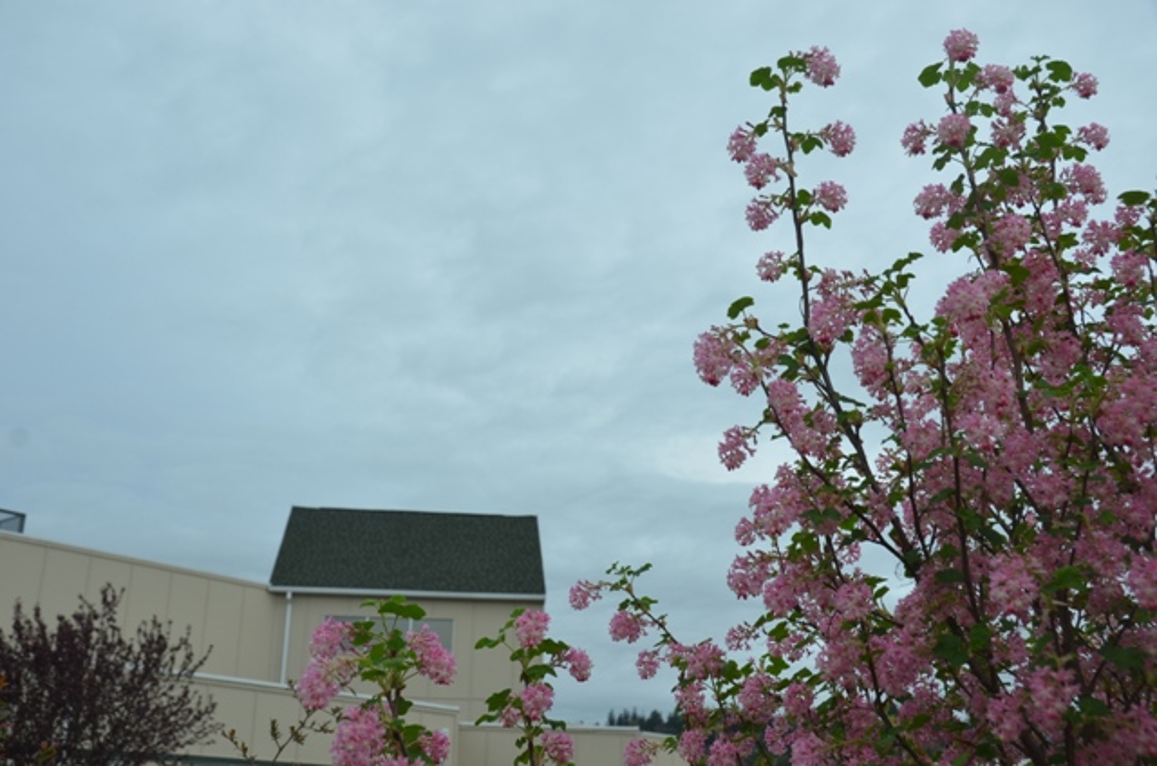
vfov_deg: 32.9
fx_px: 1299
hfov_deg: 48.0
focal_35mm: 40
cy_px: 383
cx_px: 578
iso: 100
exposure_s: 1/250
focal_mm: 27
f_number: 8
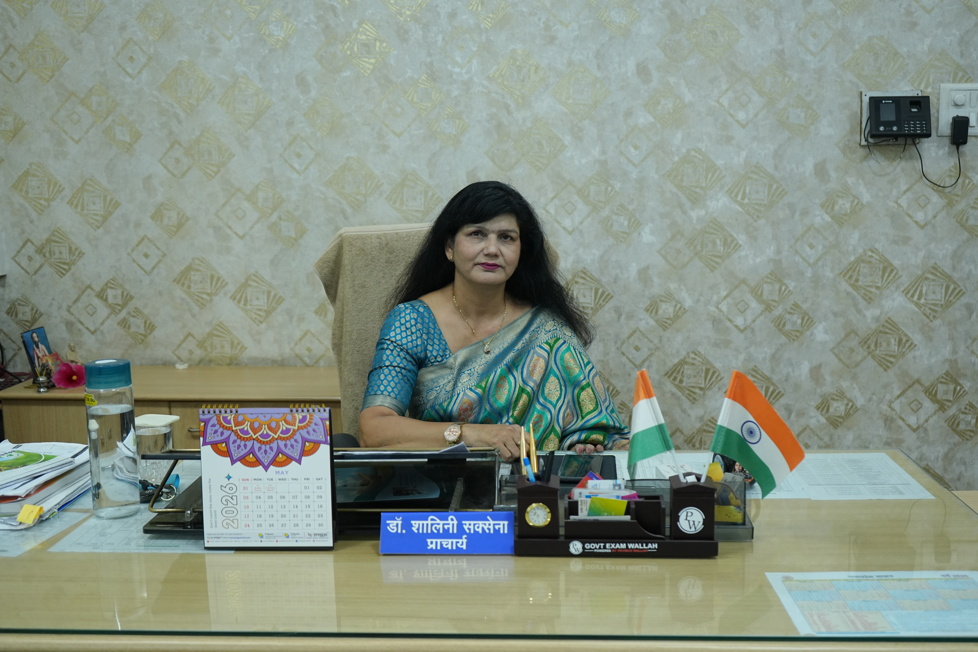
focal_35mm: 38
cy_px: 326
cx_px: 489
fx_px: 1032
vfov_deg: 35.1
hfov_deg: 50.7
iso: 2000
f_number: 4
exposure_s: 1/125
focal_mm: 38
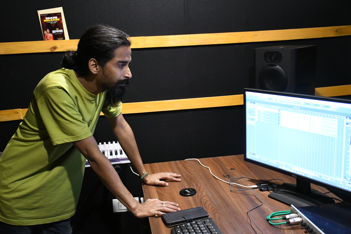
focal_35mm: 39
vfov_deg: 34.2
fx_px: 380
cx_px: 176
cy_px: 117
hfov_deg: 49.6
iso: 6400
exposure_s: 1/40
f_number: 3.8
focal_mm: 26
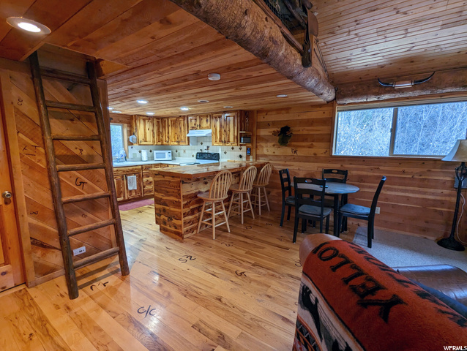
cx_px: 234
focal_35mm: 16
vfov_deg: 78.2
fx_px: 216
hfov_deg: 94.4
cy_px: 176
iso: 61
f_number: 2.2
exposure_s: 1/24
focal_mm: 2.35
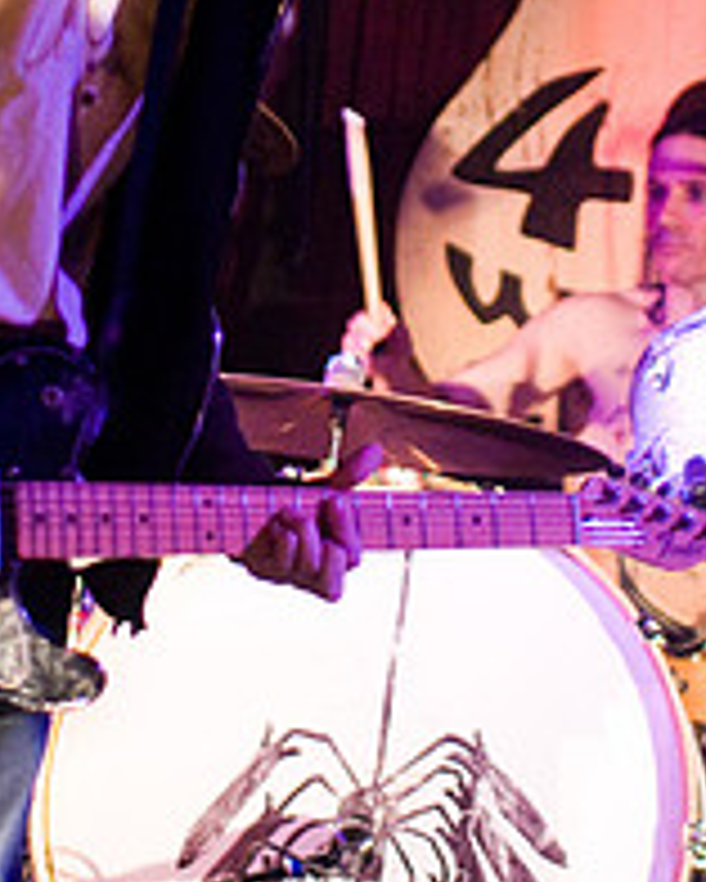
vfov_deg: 15.2
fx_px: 3262
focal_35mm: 125
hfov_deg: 12.3
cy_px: 119
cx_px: 247
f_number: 1.8
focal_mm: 30
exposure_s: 1/60
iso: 1000
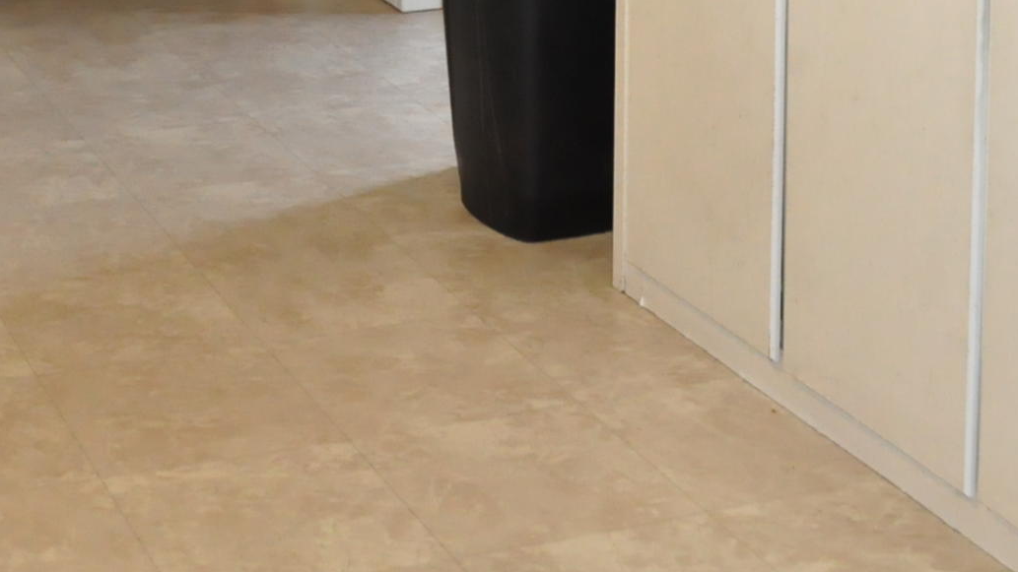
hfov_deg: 25.6
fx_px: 2213
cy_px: -376
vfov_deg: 13.6
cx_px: 246
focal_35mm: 82
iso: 2500
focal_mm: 18
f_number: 5.6
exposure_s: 1/80
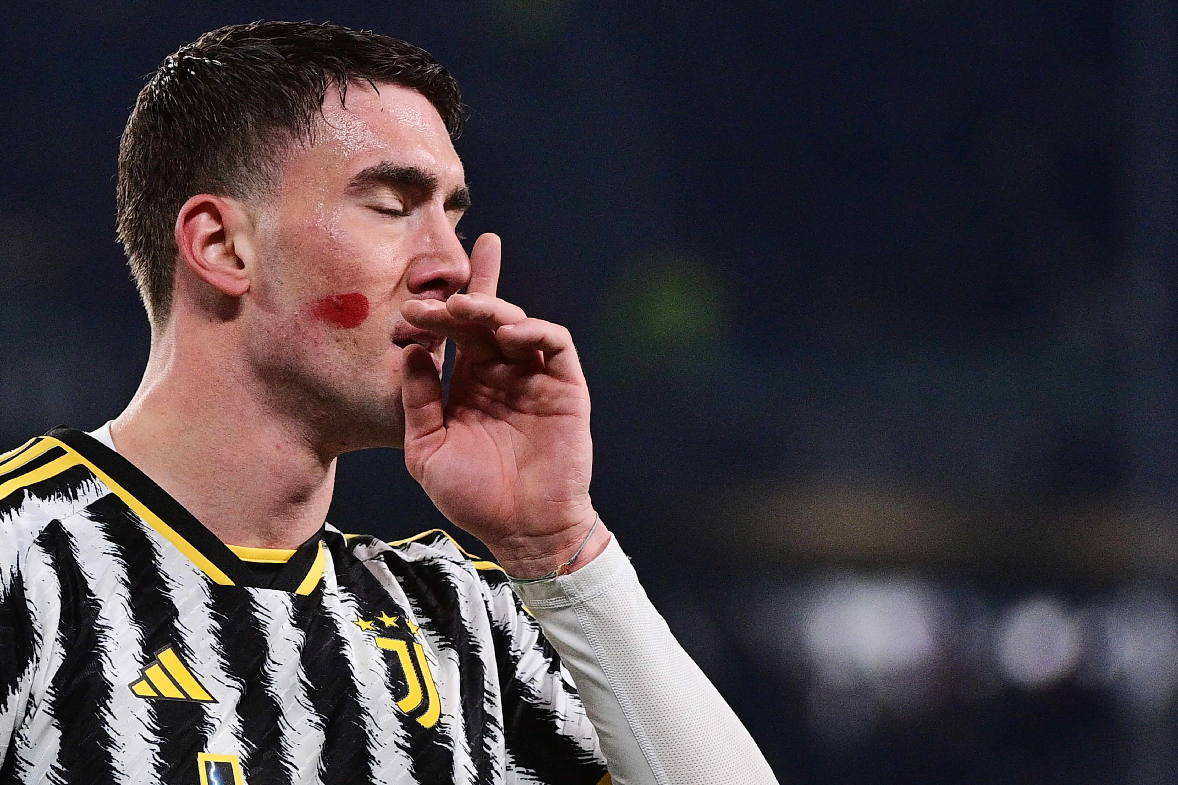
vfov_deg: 6.9
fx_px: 6544
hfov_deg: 10.3
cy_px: 392
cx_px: 589
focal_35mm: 200
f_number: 4
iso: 2500
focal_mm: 200
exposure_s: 1/2000
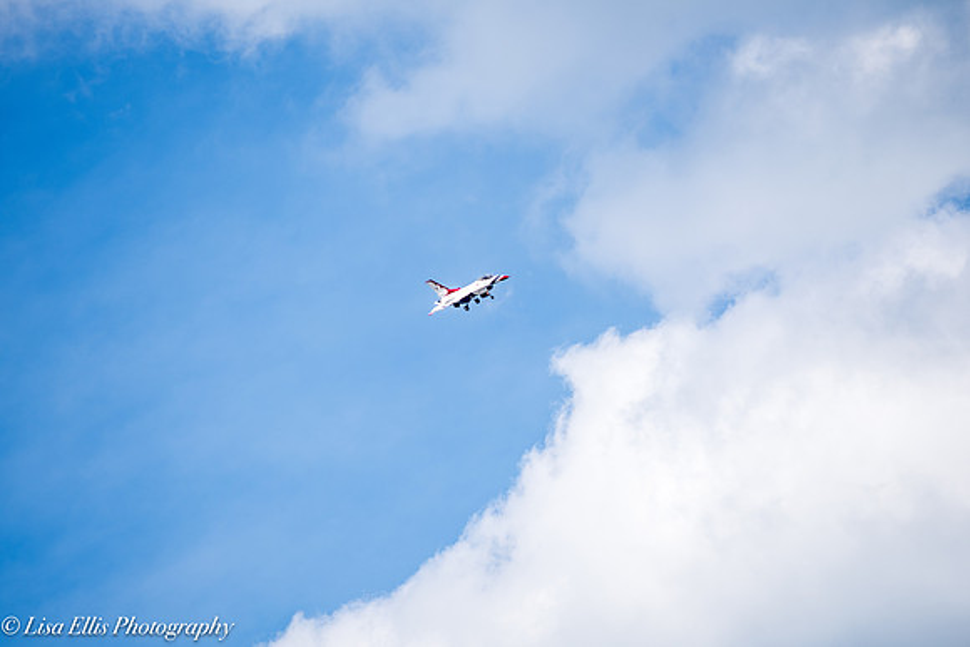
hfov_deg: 8.6
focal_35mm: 240
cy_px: 324
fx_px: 6468
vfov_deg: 5.7
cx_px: 485
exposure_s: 1/1000
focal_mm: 200
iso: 100
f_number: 5
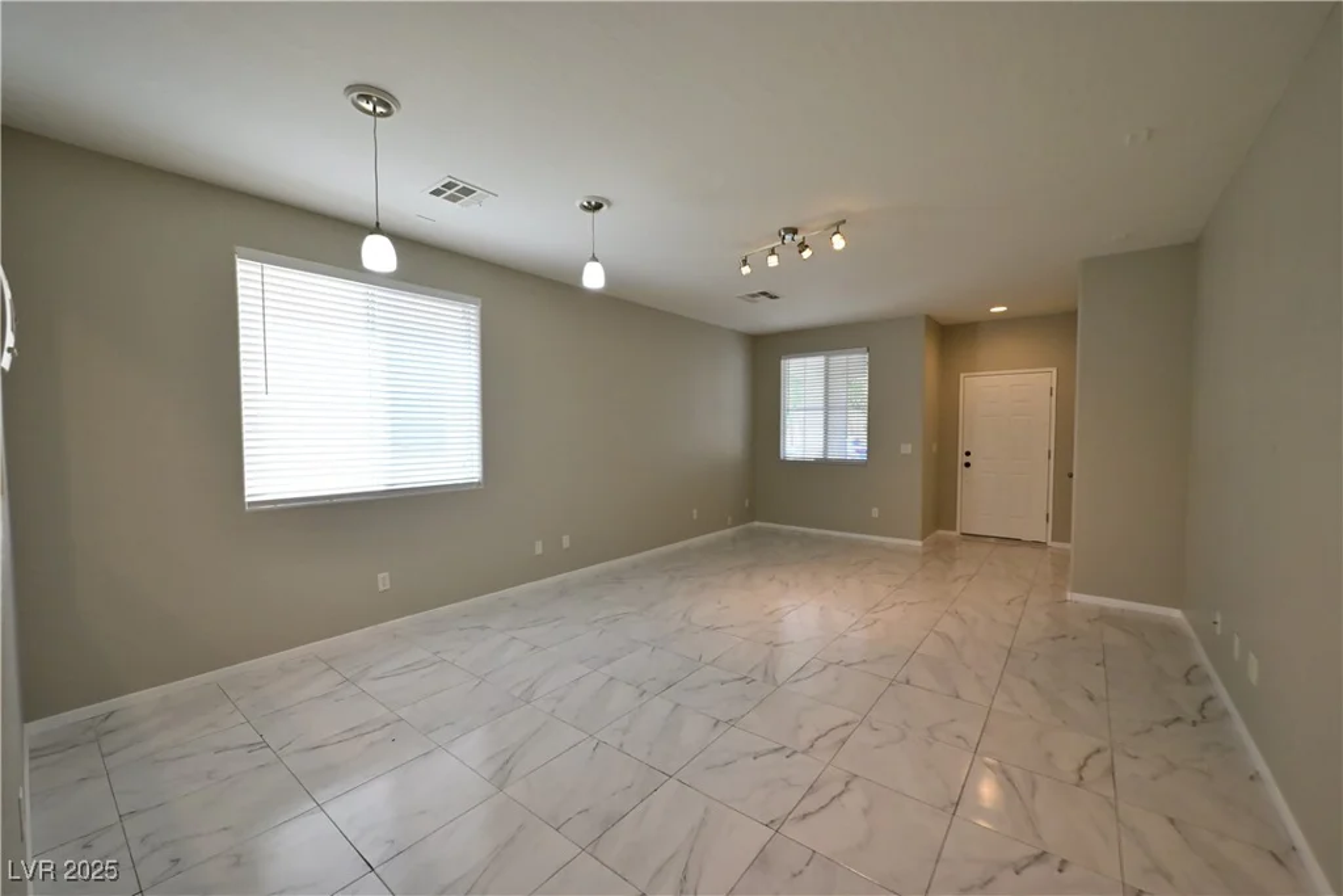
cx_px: 672
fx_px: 522
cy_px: 448
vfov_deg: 81.2
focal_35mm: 14
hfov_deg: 104.2
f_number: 18
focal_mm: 14
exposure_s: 1/60
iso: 5000
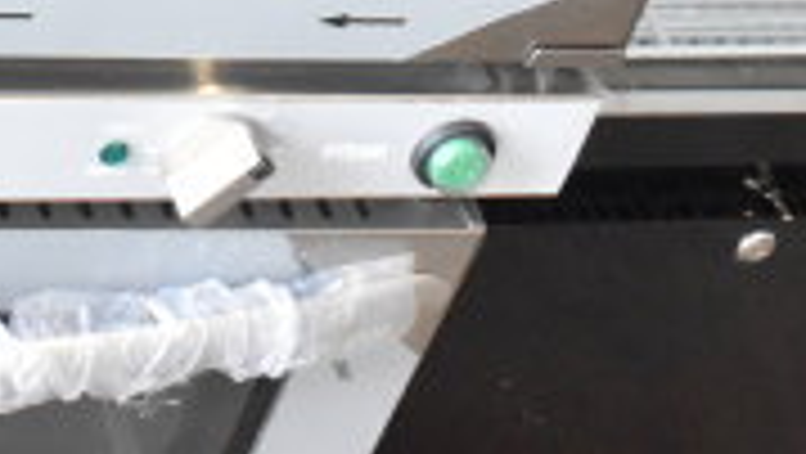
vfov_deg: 10.4
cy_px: -456
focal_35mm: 107
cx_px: -86
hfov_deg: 19.1
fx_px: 2289
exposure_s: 1/160
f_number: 6.3
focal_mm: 20
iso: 6400
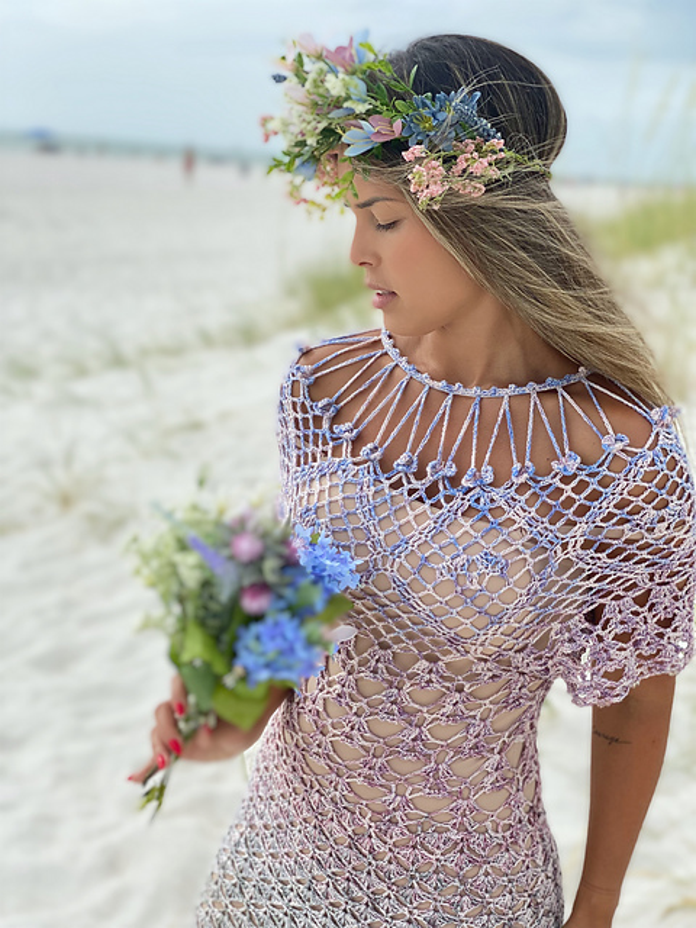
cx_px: 348
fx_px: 1394
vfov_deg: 36.8
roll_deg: -5.3
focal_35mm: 52
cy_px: 464
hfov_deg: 28.0
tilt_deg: -11.0
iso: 20
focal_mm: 6
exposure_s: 1/1065
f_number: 2
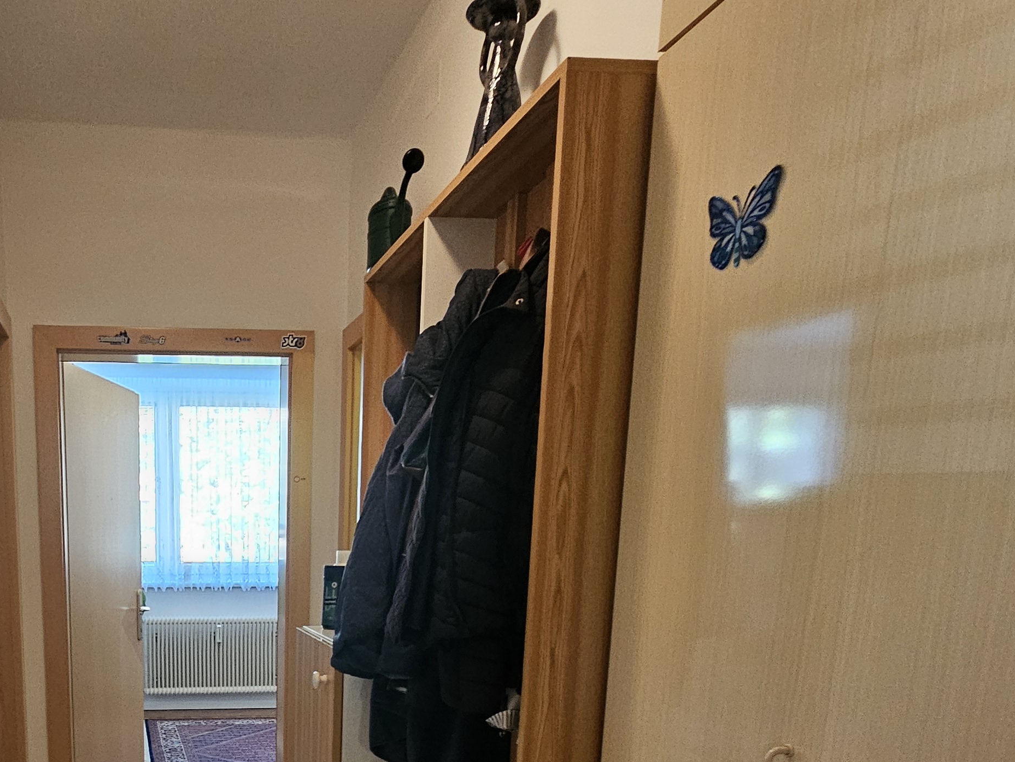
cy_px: 697
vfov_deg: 44.8
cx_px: 207
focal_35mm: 28
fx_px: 821
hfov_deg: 58.7
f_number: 2.2
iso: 500
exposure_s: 1/33.3
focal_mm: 2.2
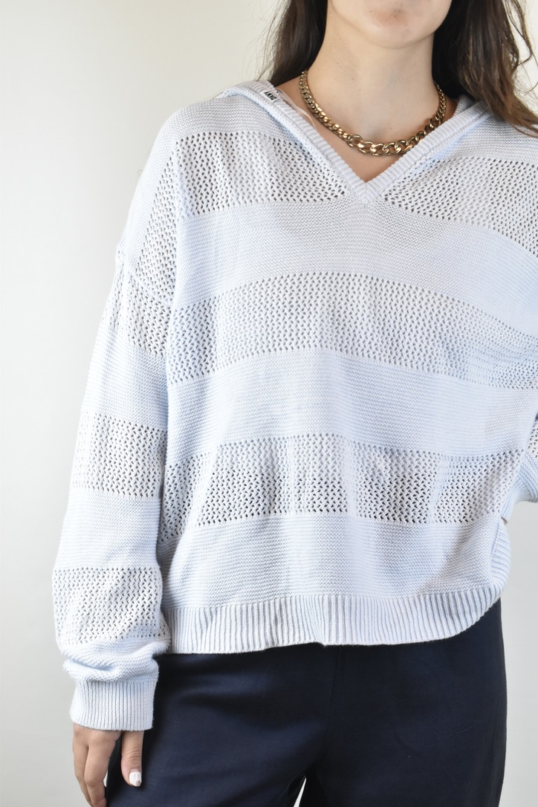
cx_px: 269
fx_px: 1614
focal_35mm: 72
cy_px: 404
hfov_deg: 18.9
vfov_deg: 28.1
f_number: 16
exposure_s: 1/60
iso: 1600
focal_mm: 48
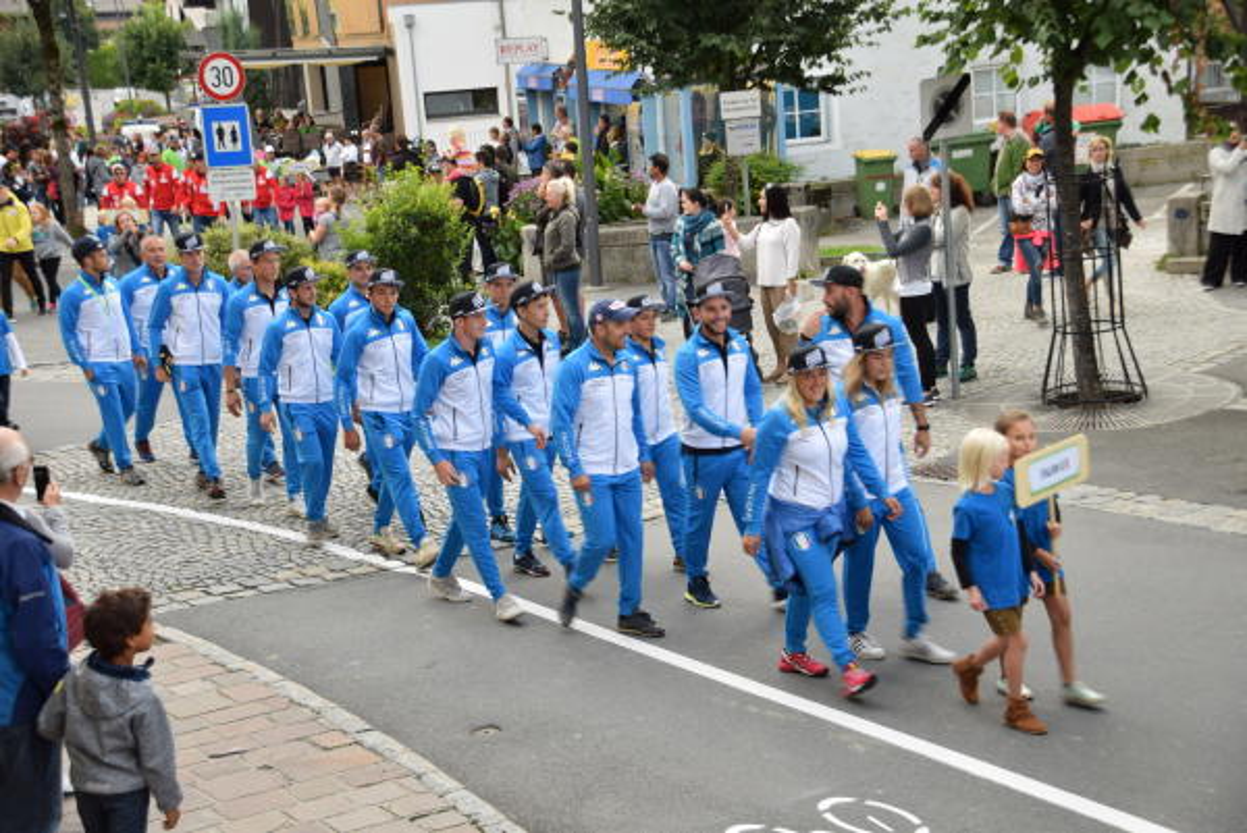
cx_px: 624
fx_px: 2080
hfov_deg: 33.4
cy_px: 416
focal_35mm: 60
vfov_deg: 22.7
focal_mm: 40
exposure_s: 1/50
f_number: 4.5
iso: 100
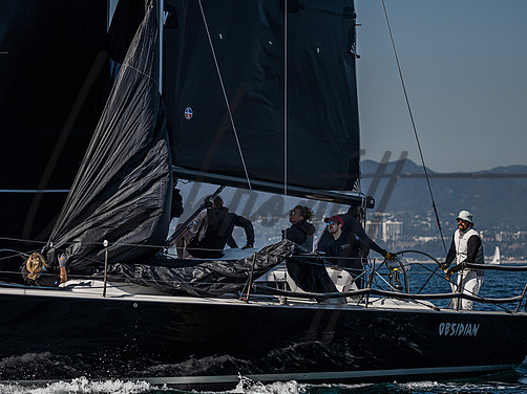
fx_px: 2800
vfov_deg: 8.1
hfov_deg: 10.8
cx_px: 223
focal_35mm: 184
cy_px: 165
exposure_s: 1/8000
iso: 400
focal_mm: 140
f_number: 4.8
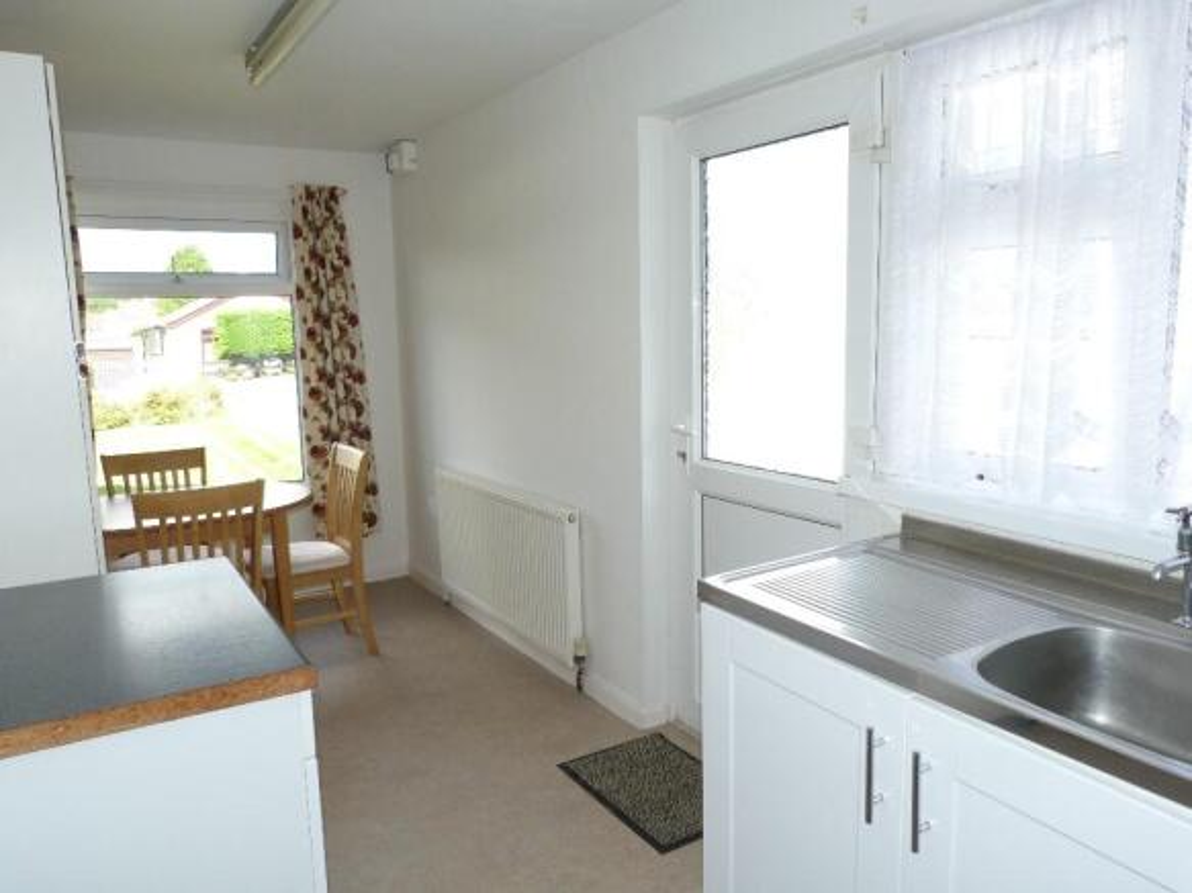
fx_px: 861
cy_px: 446
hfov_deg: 69.4
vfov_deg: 54.9
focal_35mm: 25
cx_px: 596
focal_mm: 4.5
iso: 80
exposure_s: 1/100
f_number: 3.6
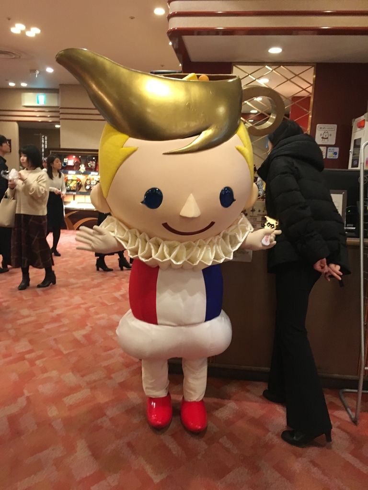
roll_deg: -2.2
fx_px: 411
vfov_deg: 61.7
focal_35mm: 29
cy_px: 245
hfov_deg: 48.2
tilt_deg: -9.5
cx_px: 184
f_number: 2.2
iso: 200
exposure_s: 1/30
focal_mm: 4.15
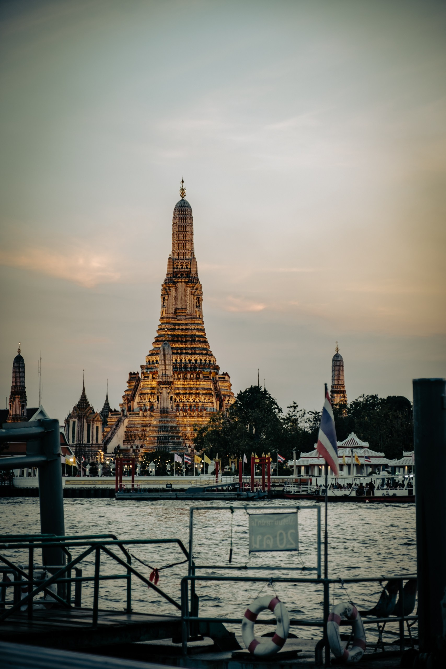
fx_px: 1542
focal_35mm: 83
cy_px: 334
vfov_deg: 24.5
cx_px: 223
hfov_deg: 16.5
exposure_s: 1/125
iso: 200
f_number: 2.8
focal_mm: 55
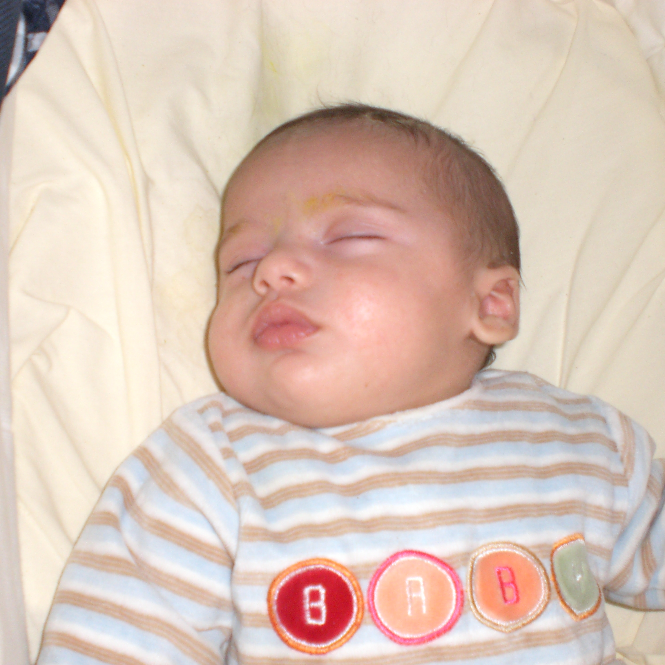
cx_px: 342
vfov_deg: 37.6
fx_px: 978
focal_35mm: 45
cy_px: 332
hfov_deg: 37.5
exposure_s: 1/60
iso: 200
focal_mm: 6.3
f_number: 3.1
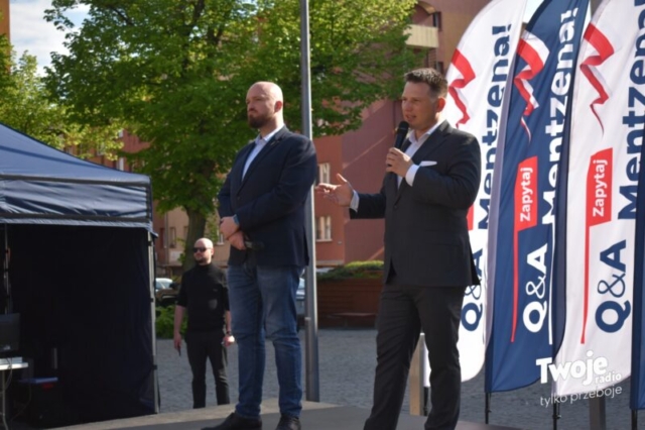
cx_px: 322
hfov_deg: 33.4
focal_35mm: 60
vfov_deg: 22.6
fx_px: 1074
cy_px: 215
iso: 400
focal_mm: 40
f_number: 5
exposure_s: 1/1250
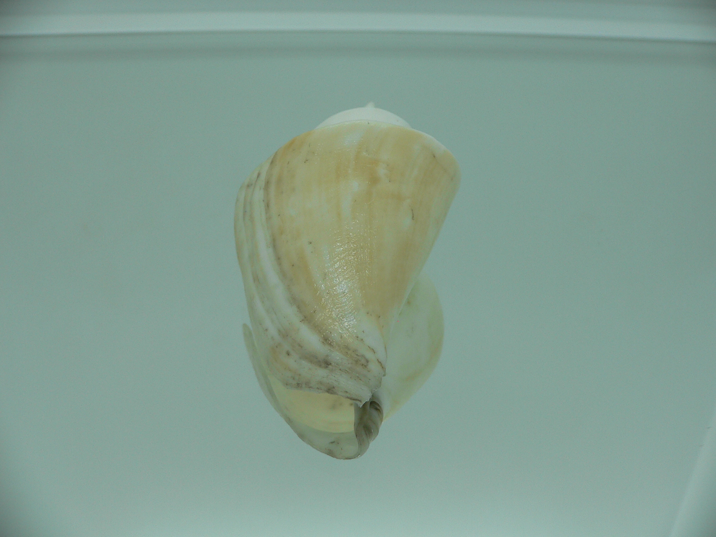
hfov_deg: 52.6
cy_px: 268
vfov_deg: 40.7
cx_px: 358
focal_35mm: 35
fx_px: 724
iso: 80
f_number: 2.8
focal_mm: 4.6
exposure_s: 1/80
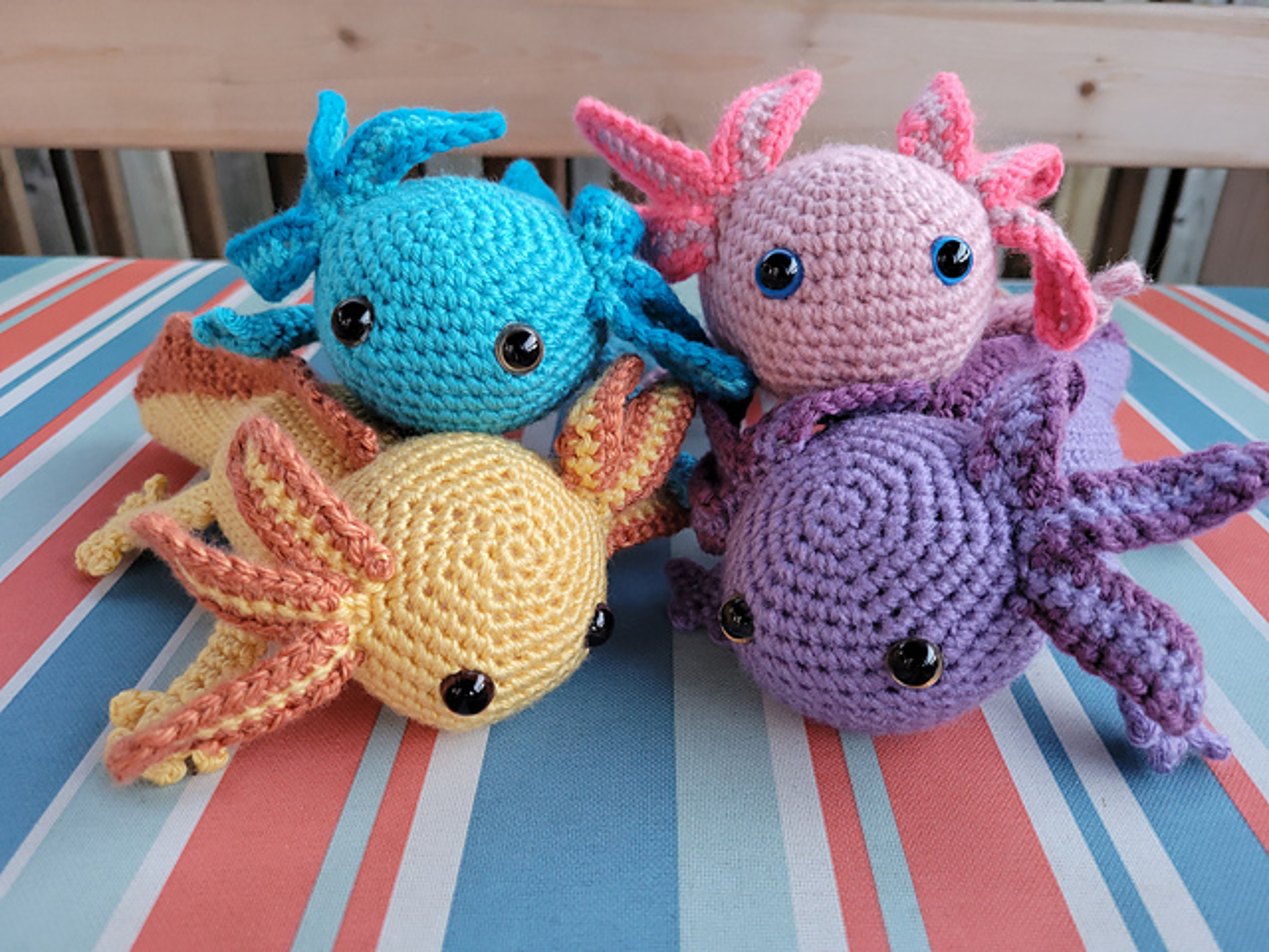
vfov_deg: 53.1
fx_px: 953
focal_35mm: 26
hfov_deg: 67.3
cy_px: 476
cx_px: 634
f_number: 1.8
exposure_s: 1/40
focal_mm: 5.4
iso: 200
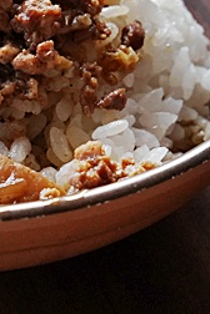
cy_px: -53
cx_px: 315
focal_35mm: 284
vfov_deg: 7.2
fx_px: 2485
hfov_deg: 4.8
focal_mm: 70
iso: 2000
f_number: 8
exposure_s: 1/640
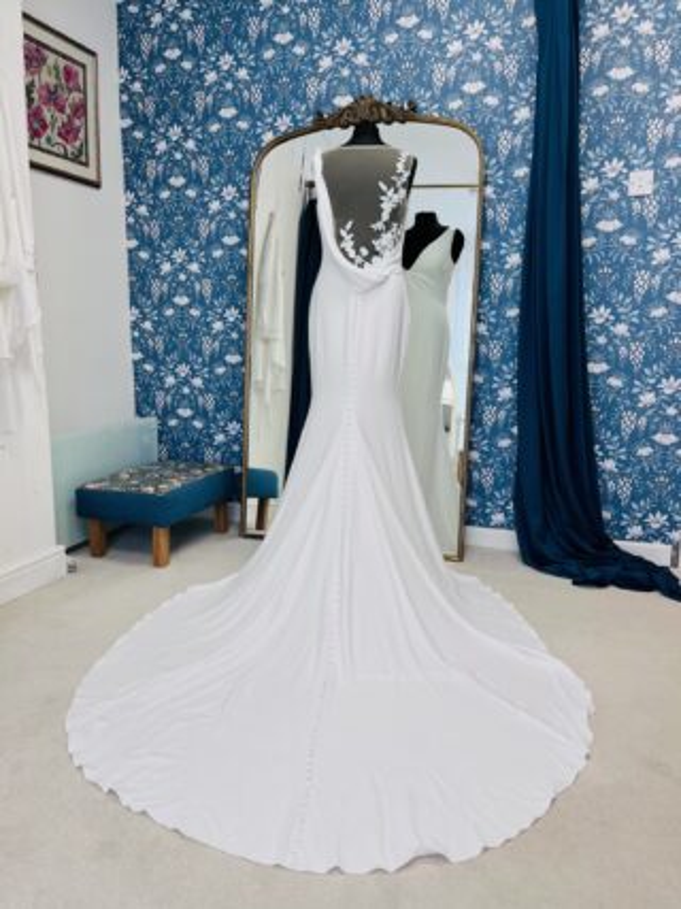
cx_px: 340
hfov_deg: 53.0
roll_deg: +0.3
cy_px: 454
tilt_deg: -10.5
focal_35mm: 26
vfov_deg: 67.3
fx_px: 682
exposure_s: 1/100
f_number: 1.6
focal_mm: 5.1
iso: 40
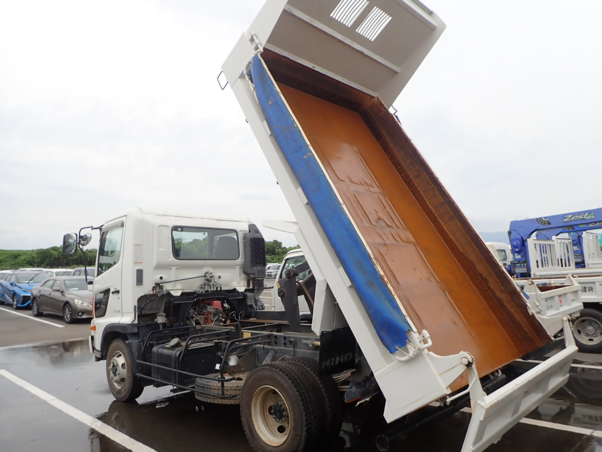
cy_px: 226
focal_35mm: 25
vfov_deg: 54.9
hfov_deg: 69.4
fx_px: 435
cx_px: 301
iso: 100
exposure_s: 1/125
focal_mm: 4.5
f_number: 8
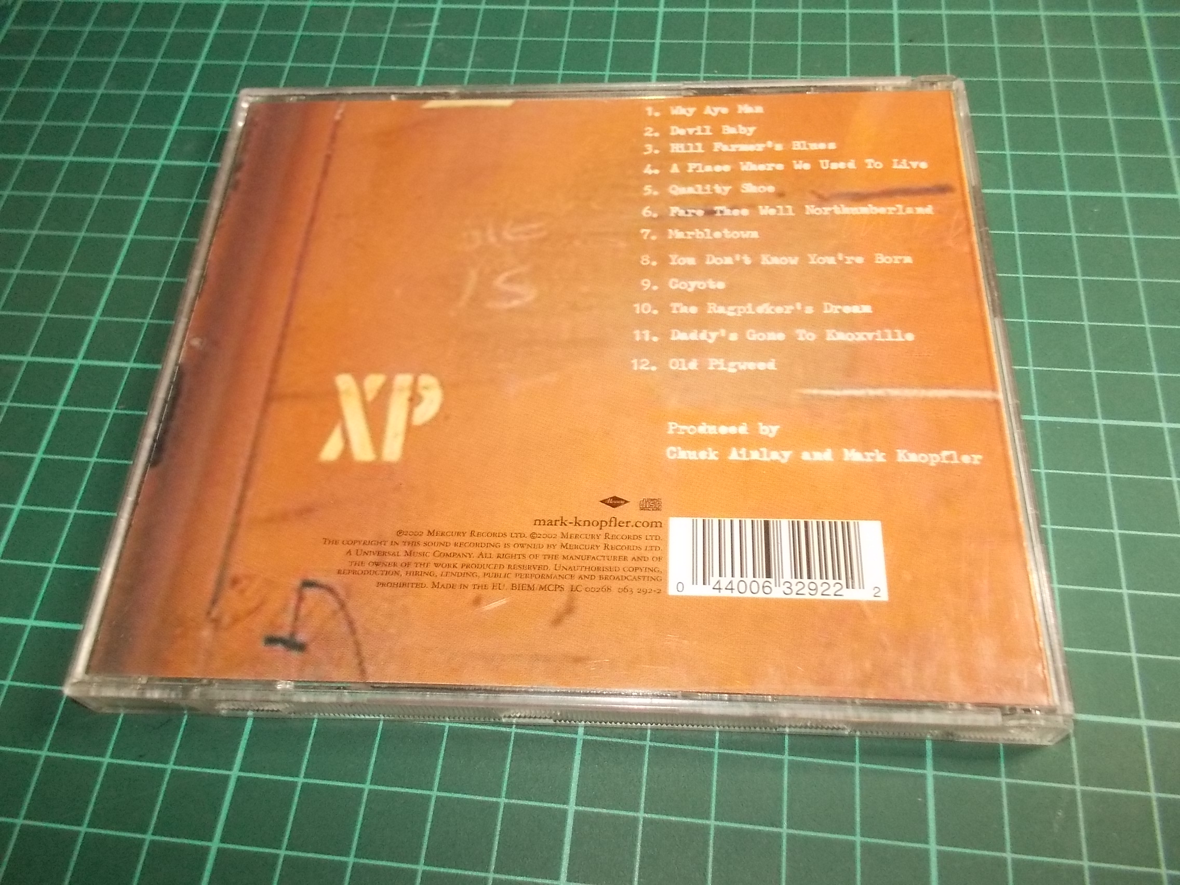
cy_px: 442
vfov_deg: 48.2
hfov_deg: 61.7
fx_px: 989
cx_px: 590
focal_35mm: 29
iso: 320
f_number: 3.3
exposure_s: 1/30
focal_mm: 4.1
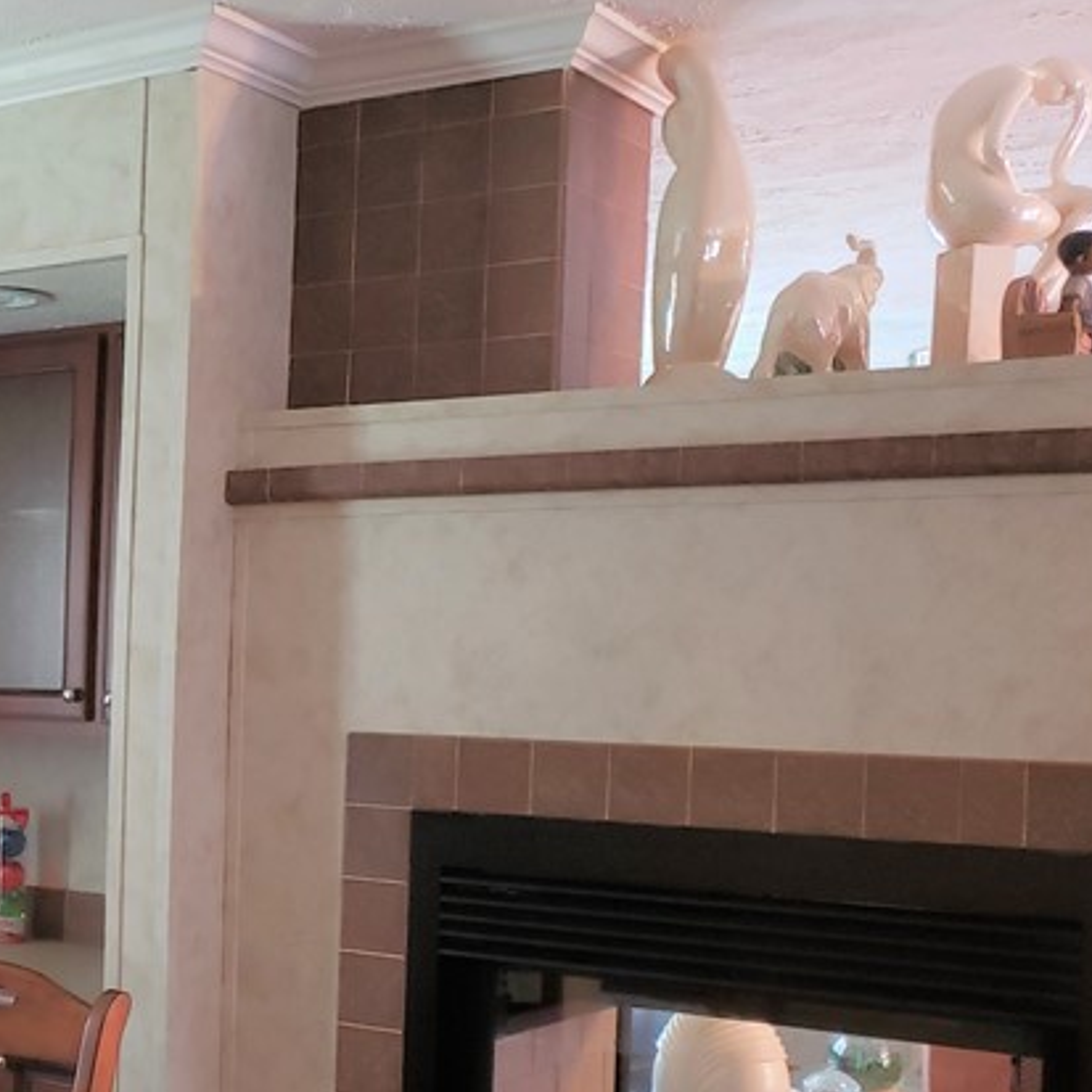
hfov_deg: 27.2
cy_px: 756
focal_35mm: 57
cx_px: -148
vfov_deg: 29.8
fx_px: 2034
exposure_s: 1/17
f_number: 1.5
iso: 250
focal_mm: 4.3
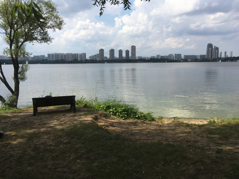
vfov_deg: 48.2
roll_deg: +0.1
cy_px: 90
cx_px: 120
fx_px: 200
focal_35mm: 29
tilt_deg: -5.4
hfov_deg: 61.7
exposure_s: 1/1876
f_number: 2.2
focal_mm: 4.15
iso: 25
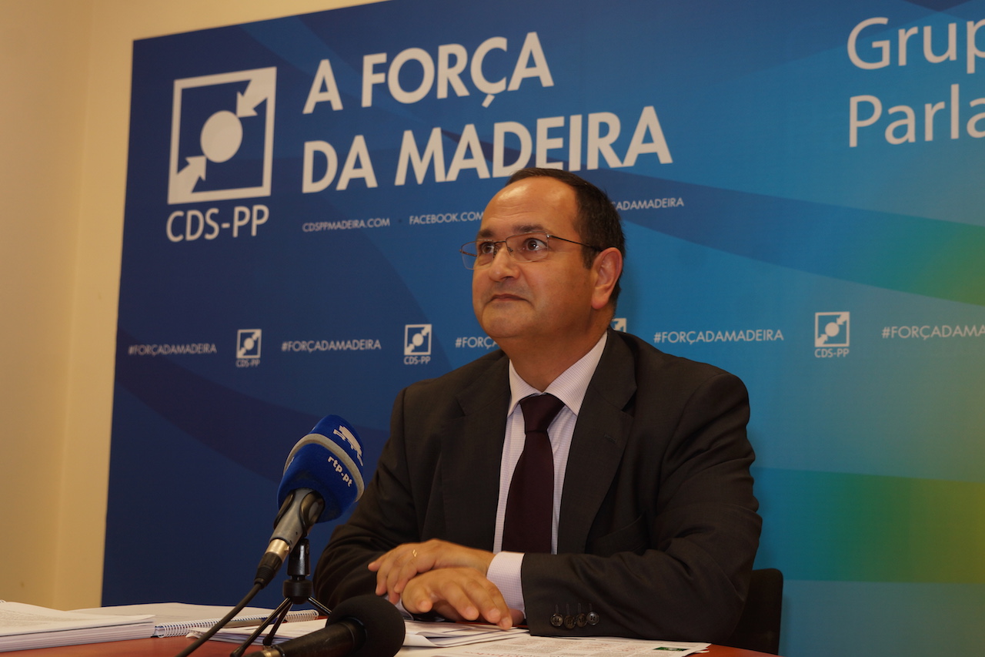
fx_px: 1436
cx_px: 492
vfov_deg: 25.7
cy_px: 328
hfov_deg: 37.9
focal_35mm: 52
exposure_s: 1/40
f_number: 4.5
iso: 200
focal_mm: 35
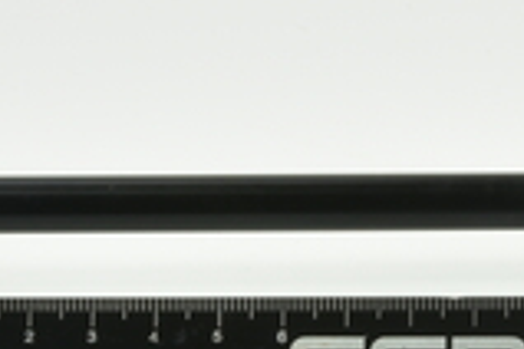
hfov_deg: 7.6
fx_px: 3944
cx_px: 527
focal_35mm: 271
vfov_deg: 5.1
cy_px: 263
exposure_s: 1/2.5
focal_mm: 60
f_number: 29
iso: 64
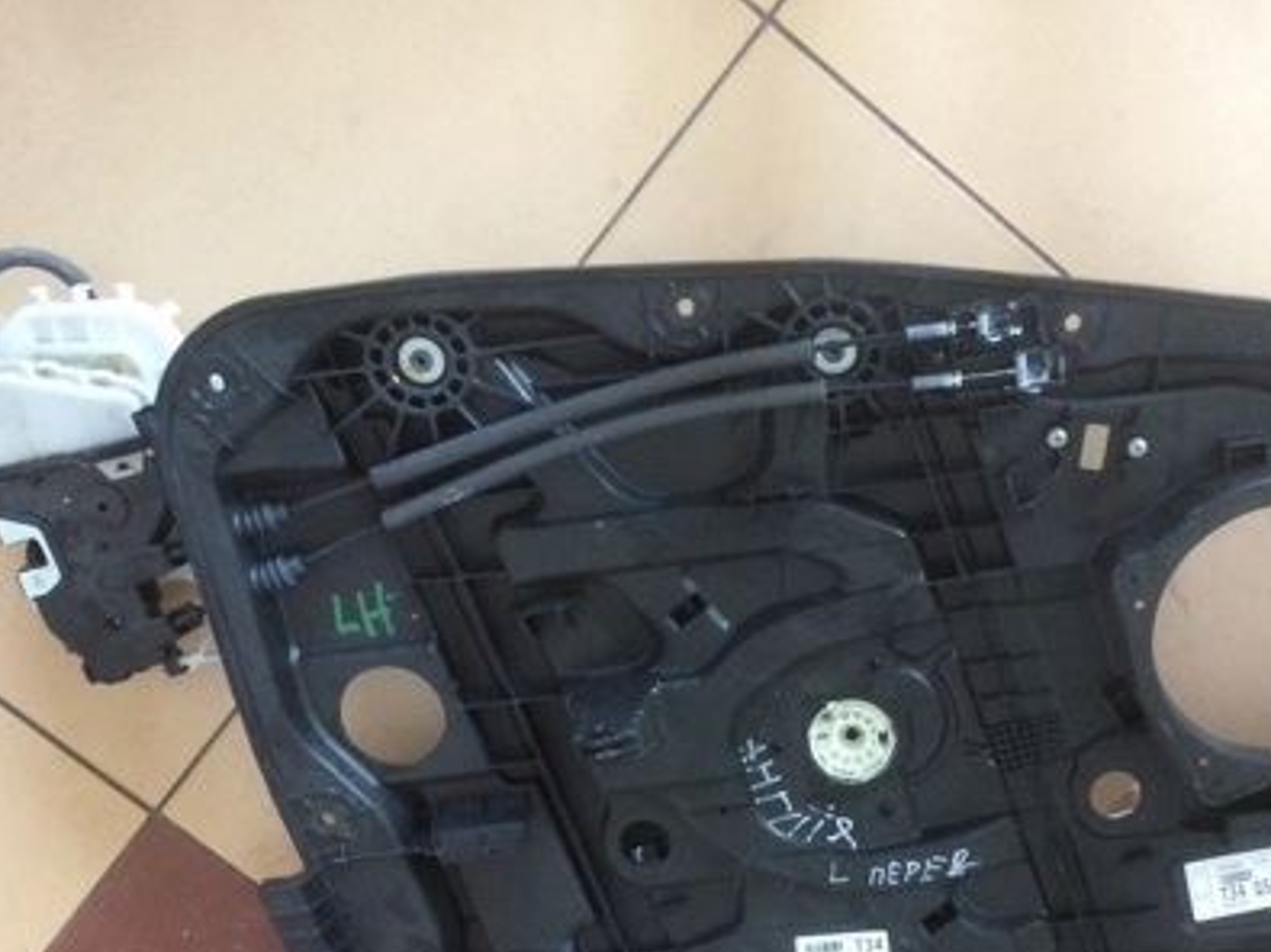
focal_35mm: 47
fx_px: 1725
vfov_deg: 30.3
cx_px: 849
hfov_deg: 39.9
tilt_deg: -81.1
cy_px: 716
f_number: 2.2
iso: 320
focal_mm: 4.15
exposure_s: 1/17
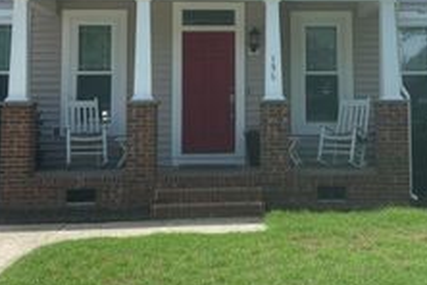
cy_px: 55
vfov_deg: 22.0
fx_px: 723
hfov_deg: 32.8
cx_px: 244
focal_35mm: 61
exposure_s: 1/3257
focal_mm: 5.7
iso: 50
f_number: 1.5
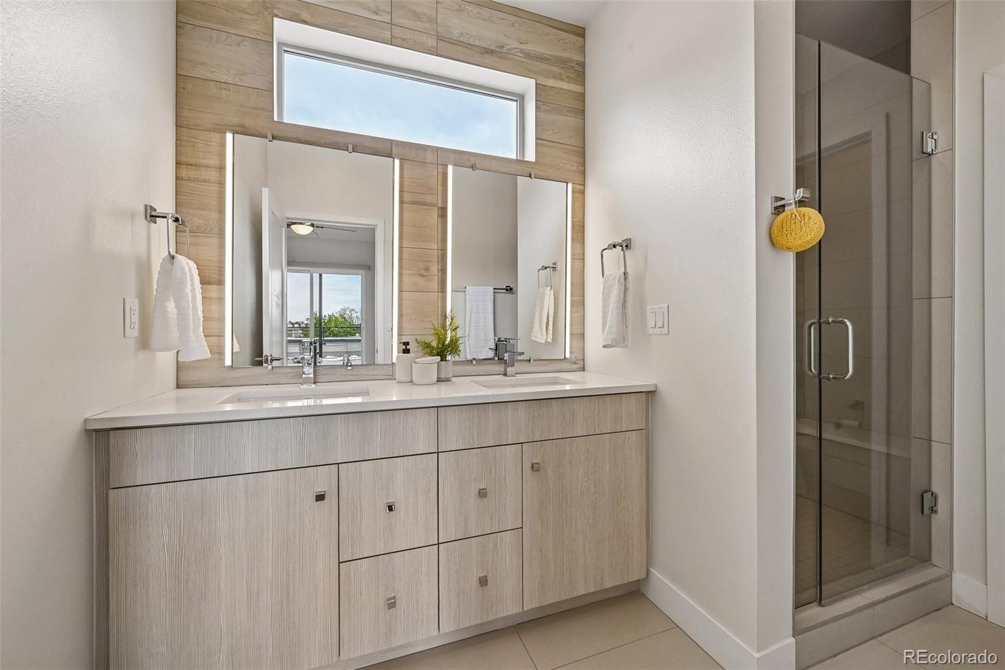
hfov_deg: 104.3
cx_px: 502
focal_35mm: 14
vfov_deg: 81.2
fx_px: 391
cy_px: 335
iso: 400
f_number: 10
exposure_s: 1/100
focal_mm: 14
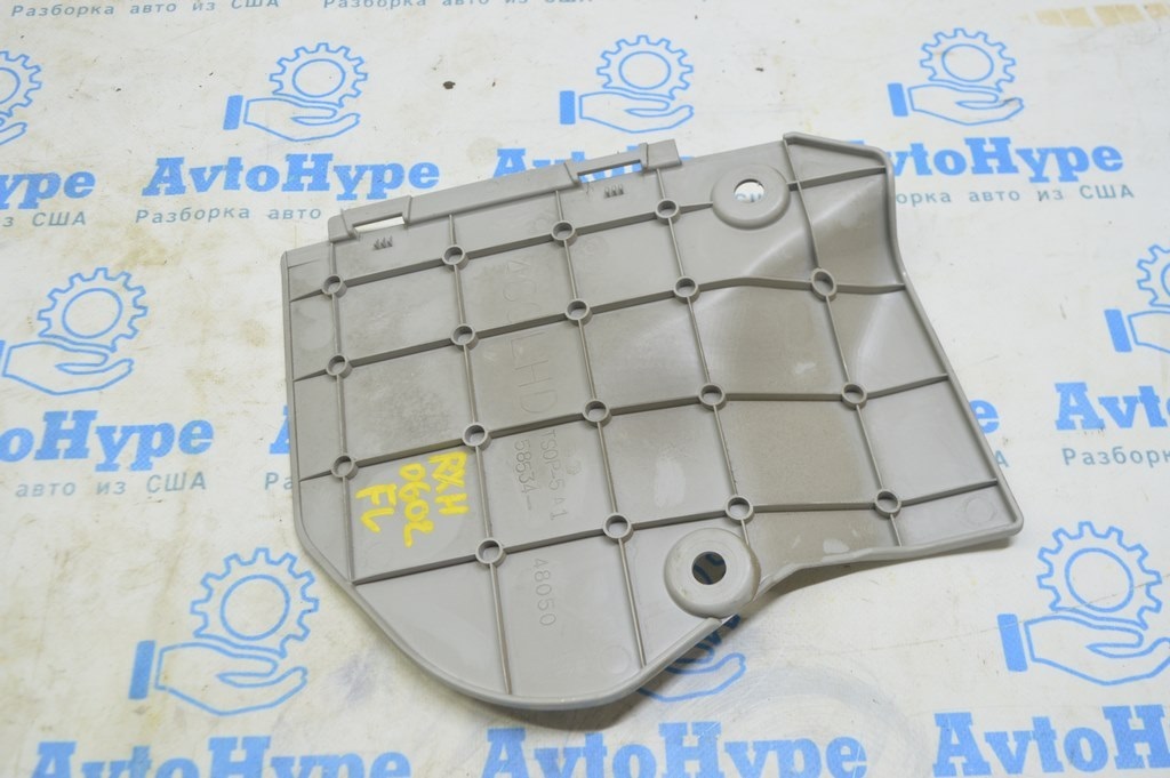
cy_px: 389
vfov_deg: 36.8
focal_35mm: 36
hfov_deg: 53.2
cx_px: 585
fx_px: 1169
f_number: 5.6
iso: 400
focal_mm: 24
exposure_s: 1/20
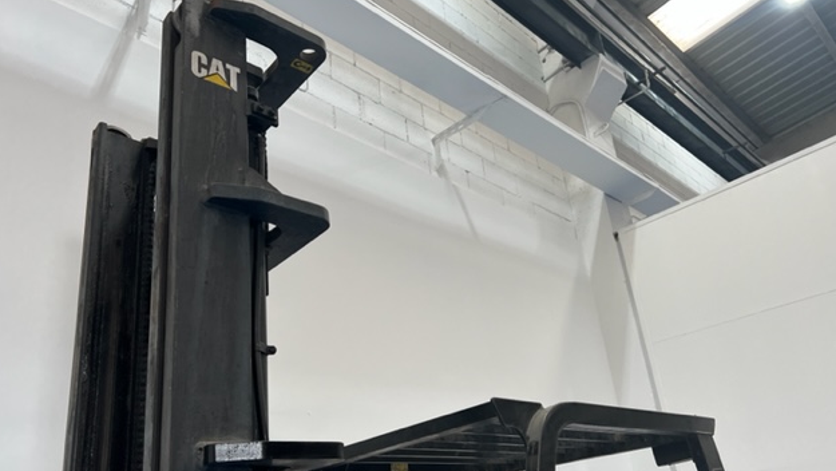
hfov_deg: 66.1
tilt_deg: +22.4
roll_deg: +5.1
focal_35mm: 29
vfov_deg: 40.0
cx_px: 419
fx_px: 643
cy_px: 288
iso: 50
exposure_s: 1/100
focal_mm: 5.7
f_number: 1.5
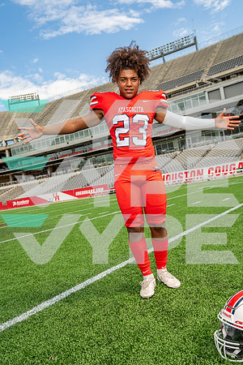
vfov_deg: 58.7
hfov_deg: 41.1
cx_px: 122
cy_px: 182
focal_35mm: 32
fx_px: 324
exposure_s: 1/320
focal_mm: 32
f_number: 5
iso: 100
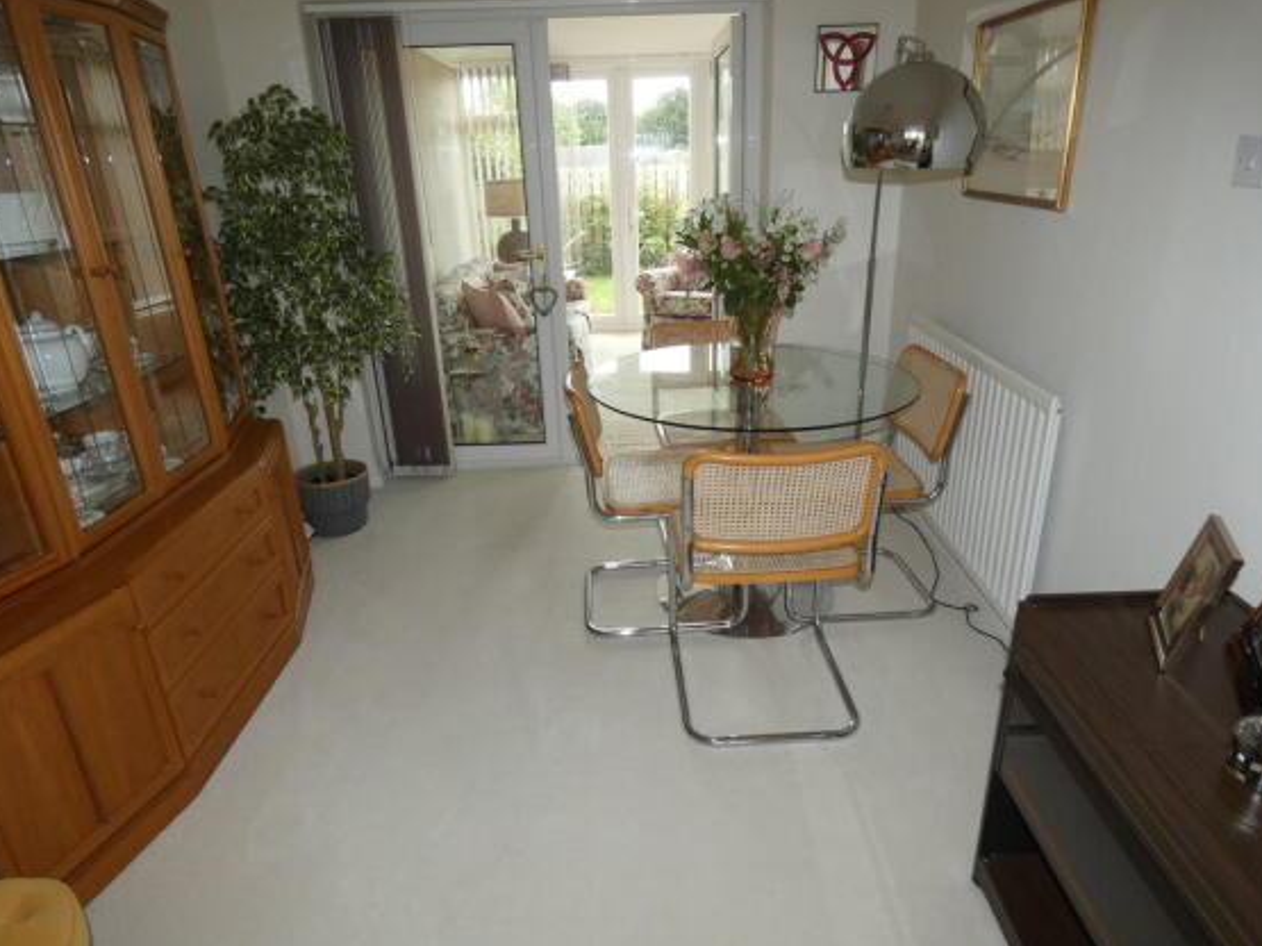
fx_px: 765
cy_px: 486
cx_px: 647
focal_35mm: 21
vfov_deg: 63.4
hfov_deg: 79.0
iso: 160
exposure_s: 1/60
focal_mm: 3.6
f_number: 3.5
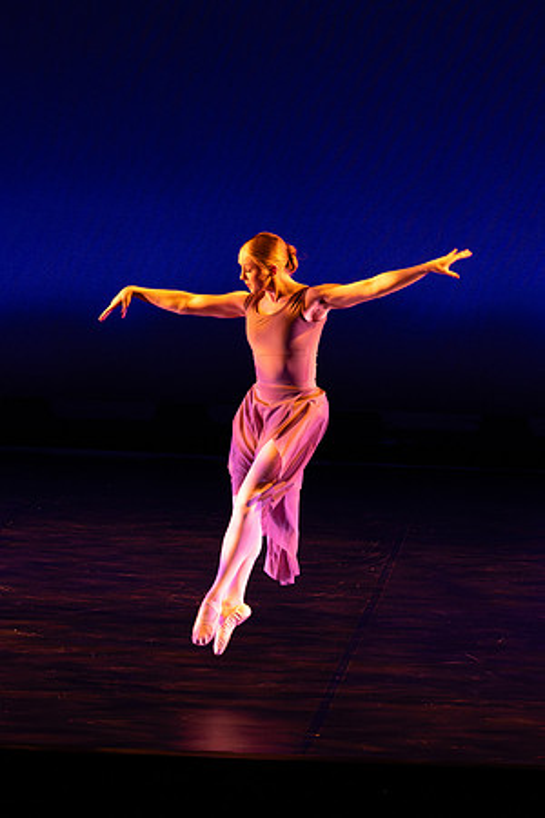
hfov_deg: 6.8
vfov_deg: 10.1
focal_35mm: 203
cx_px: 426
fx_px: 4613
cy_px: 112
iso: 4000
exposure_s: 1/200
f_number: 2.8
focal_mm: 70
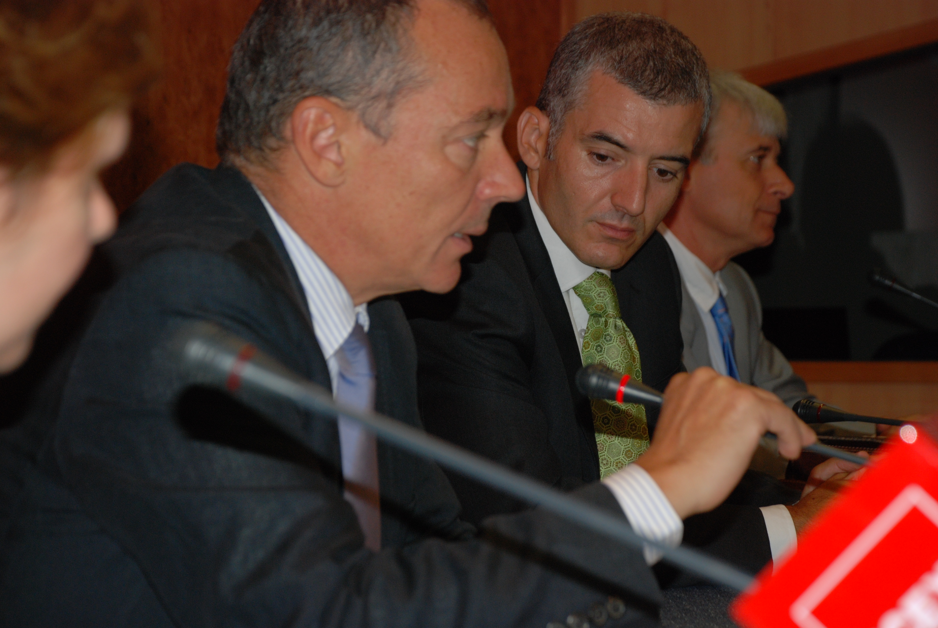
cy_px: 314
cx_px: 469
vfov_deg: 12.2
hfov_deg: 18.2
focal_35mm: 112
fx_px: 2935
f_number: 5.6
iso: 320
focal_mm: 75
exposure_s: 1/60
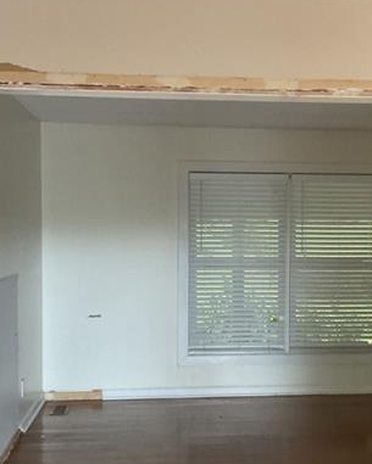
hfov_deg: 26.6
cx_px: 244
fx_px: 784
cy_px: 278
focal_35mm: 57
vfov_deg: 32.9
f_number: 1.8
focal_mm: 3
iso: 160
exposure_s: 1/60
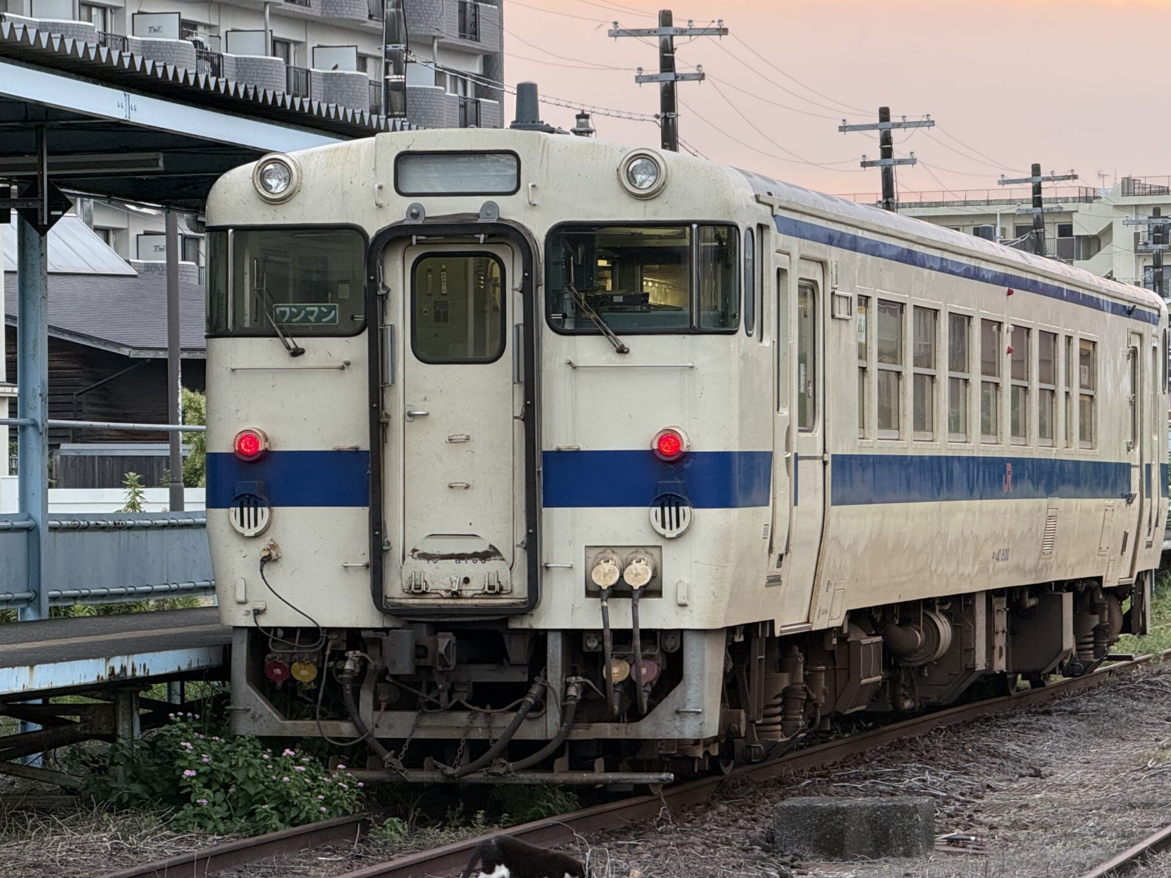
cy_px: 527
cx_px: 606
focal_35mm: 160
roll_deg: +0.4
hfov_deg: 12.3
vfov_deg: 9.3
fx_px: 5413
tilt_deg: -0.4
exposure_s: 1/99
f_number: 2.8
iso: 160
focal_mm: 15.66
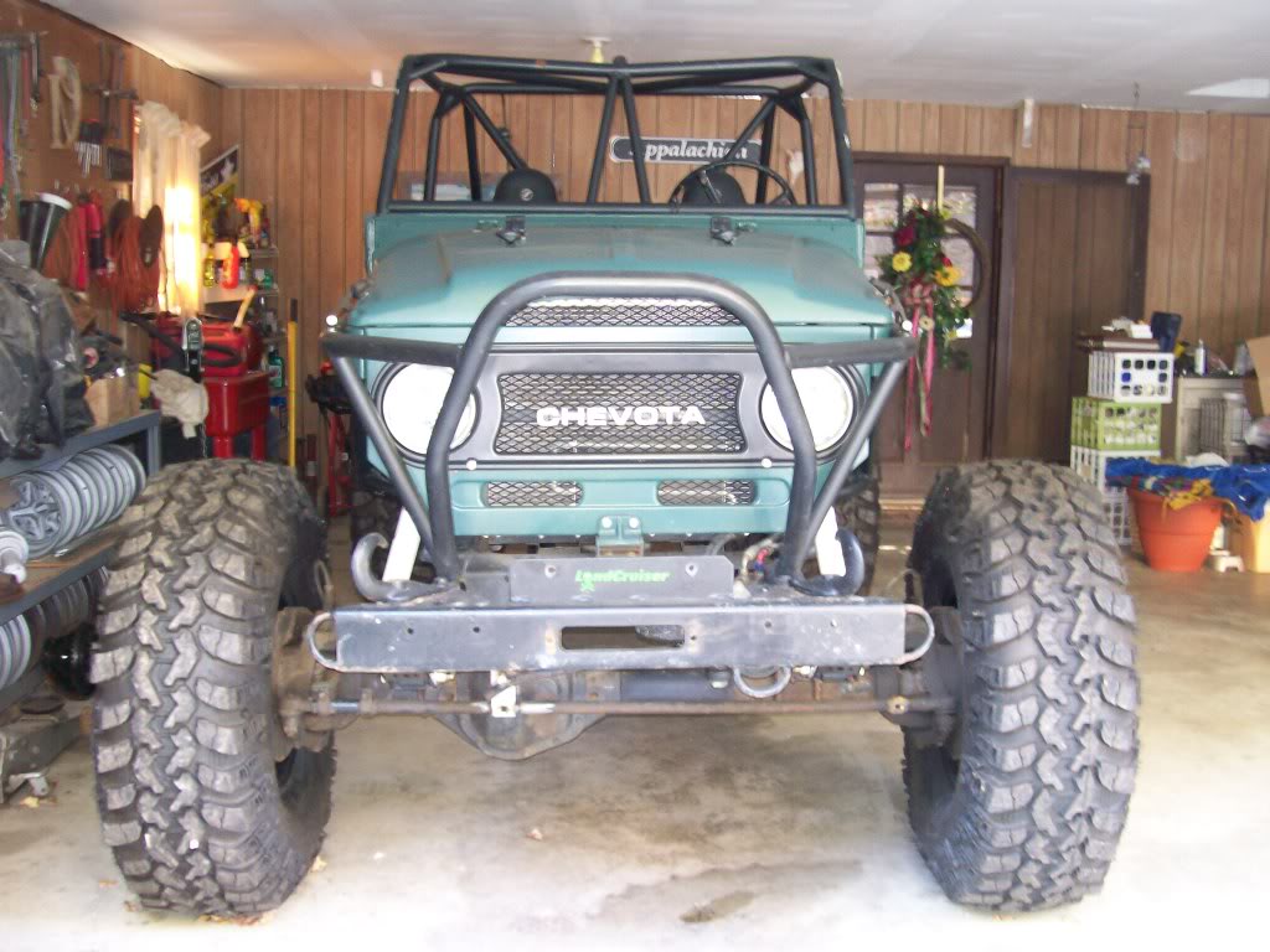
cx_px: 635
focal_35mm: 36
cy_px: 476
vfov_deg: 39.7
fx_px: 1321
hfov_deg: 51.4
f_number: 2.7
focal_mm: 6
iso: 140
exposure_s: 1/6.63
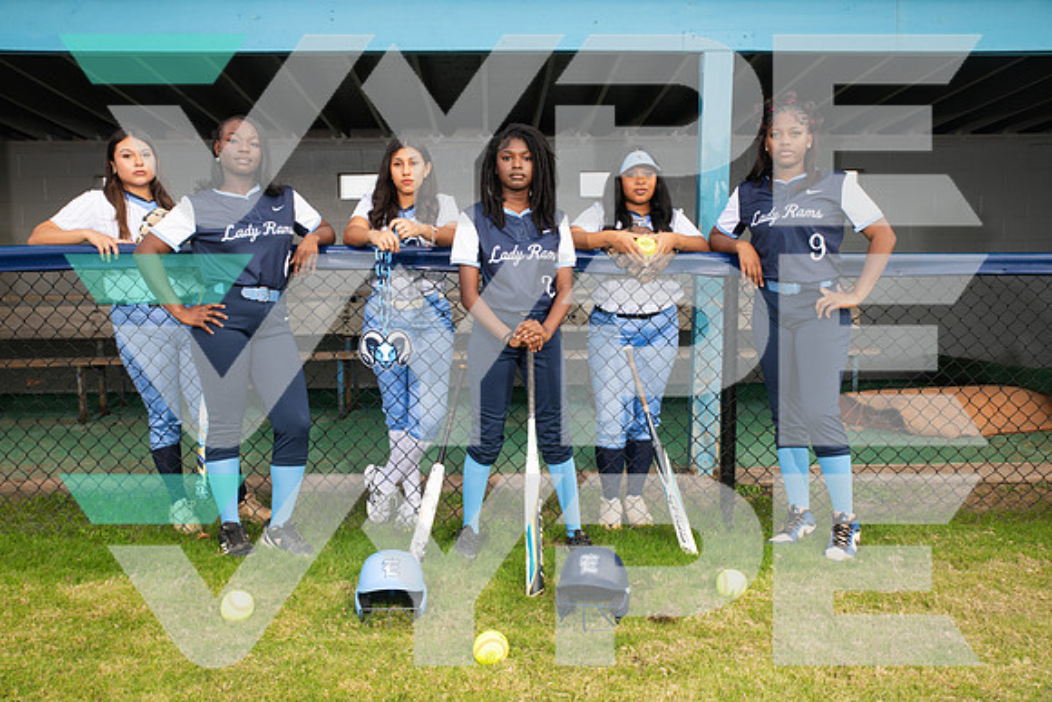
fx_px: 935
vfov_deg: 41.1
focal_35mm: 32
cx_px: 526
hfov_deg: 58.7
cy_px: 351
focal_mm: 32
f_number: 8
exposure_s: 1/250
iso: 200
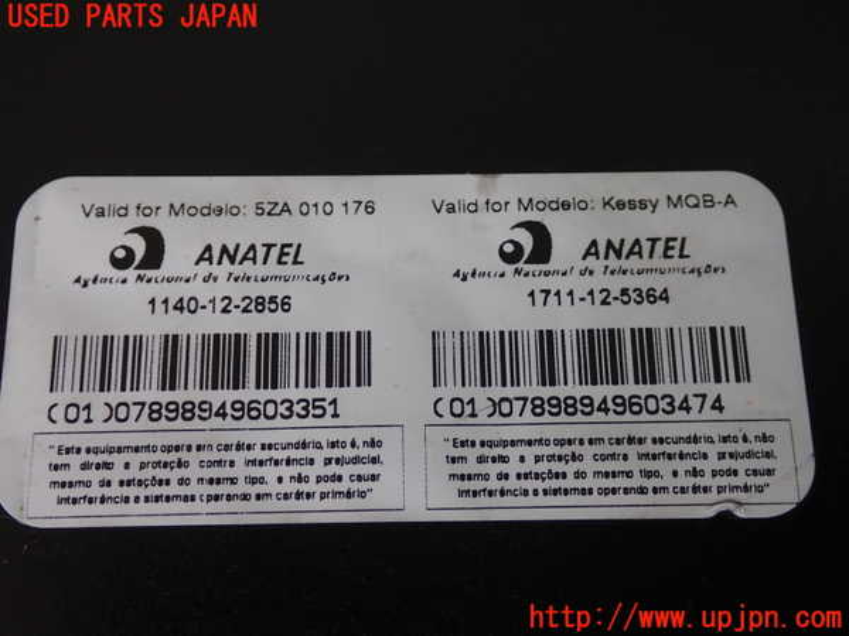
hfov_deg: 42.9
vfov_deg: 32.9
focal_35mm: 44
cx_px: 424
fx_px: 1079
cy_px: 318
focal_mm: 7.84
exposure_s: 1/100
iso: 100
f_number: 2.9
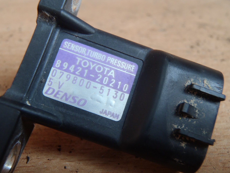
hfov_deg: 49.0
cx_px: 113
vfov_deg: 37.7
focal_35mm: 38
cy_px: 87
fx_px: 253
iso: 160
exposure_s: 1/40
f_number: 4.7
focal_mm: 6.64
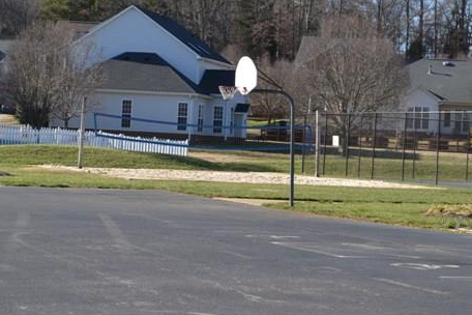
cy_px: 126
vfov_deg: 11.8
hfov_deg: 17.7
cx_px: 218
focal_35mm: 116
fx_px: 1517
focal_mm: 55
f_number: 7.1
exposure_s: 1/200
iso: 100
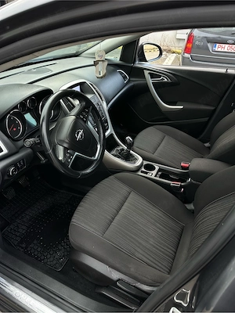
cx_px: 118
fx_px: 217
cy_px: 156
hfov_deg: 56.8
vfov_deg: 71.6
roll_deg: -3.0
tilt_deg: -32.6
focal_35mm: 24
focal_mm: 6.86
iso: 250
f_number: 1.78
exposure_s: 1/92
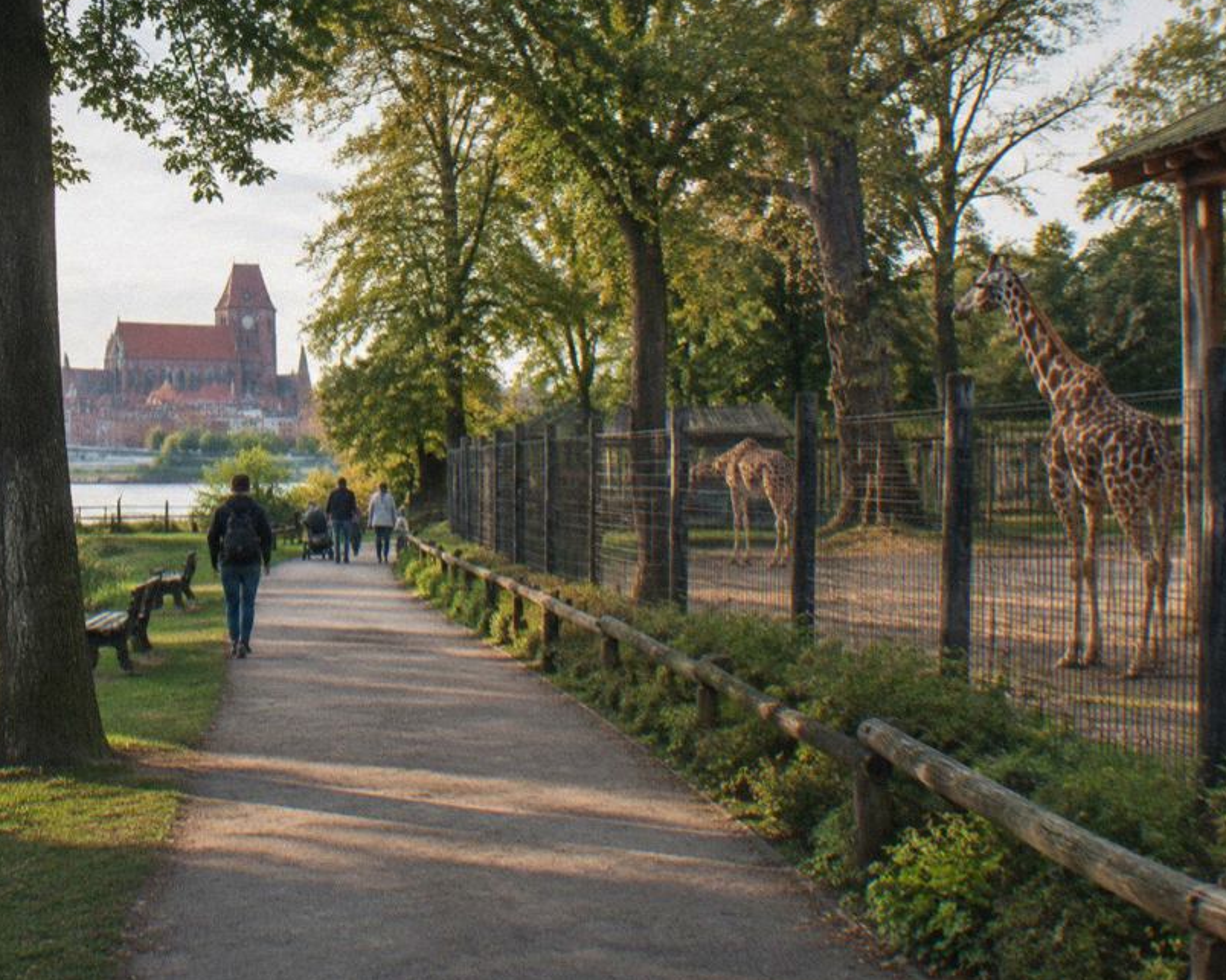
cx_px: 509
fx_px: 1016
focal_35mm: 28
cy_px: 483
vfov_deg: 51.5
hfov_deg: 61.8
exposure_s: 1/800
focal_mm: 24
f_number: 7.1
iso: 500
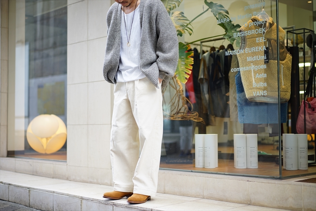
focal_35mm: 55
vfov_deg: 24.6
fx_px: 483
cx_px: 158
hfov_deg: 36.3
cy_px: 106
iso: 100
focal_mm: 55
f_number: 1.8
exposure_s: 1/100
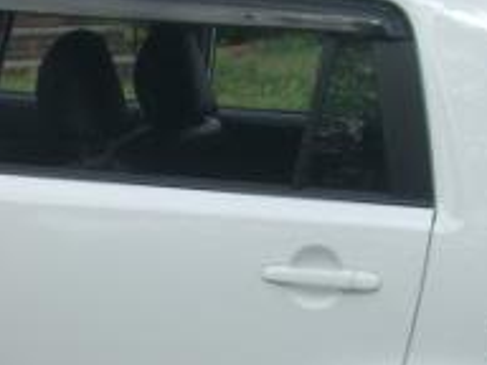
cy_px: 261
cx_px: -3
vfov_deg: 9.4
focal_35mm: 158
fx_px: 2223
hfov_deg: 12.4
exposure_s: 1/160
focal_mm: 7.9
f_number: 5.6
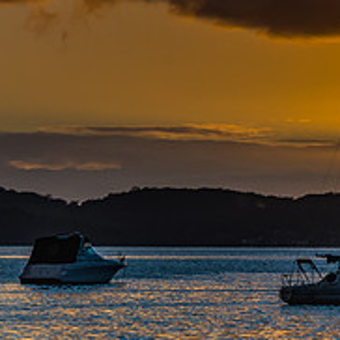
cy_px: 242
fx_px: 3278
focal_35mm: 295
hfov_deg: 5.9
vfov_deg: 5.9
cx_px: 415
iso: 50
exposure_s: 1/20
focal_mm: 72
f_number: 11
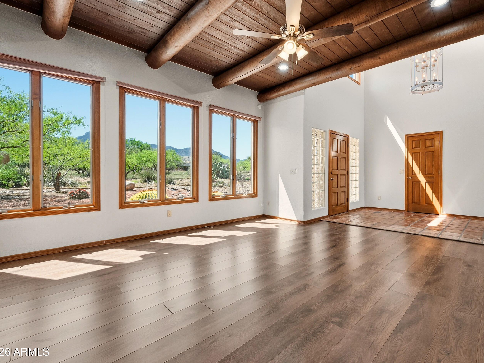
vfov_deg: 78.1
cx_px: 274
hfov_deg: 94.0
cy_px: 177
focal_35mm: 16
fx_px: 224
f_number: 9
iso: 250
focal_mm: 14
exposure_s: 1/160
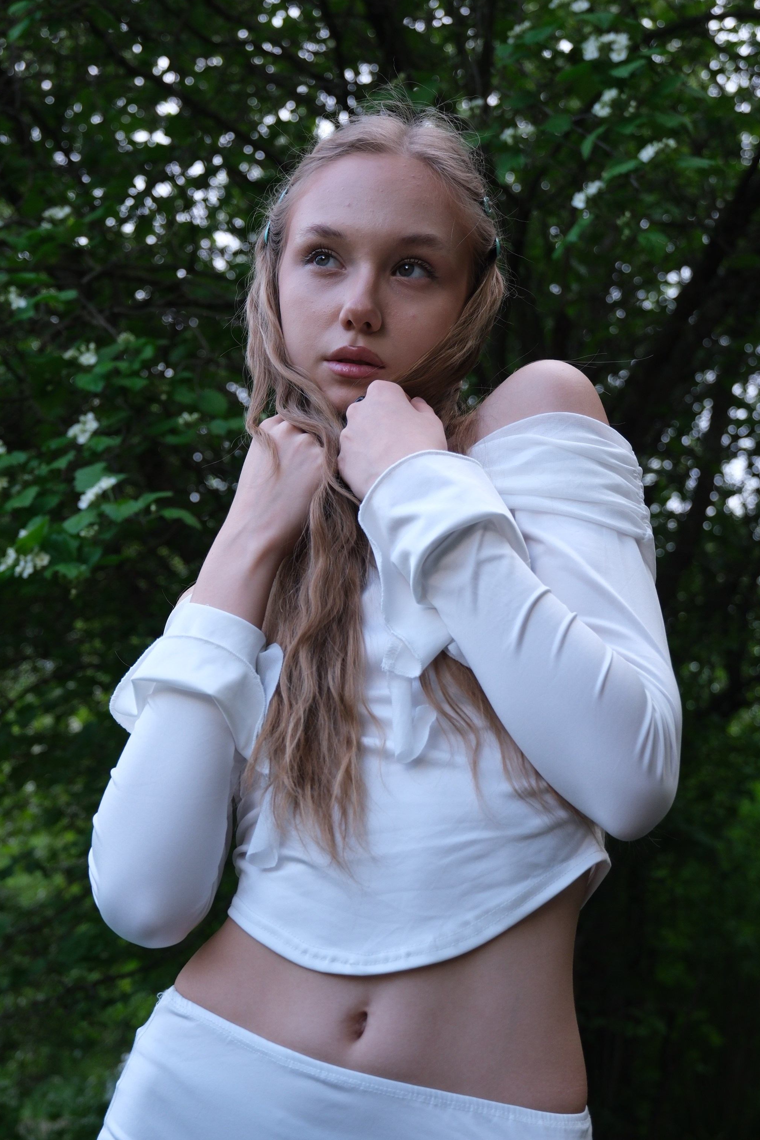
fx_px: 1995
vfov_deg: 31.9
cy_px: 623
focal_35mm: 63
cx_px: 343
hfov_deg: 21.6
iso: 400
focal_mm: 33.3
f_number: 3.8
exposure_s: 1/180
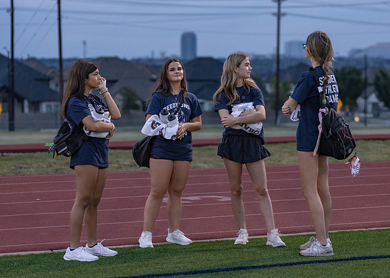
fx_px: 1250
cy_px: 139
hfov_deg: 17.7
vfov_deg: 12.7
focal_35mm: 113
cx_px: 220
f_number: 2.8
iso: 2500
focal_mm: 99
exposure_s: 1/1000
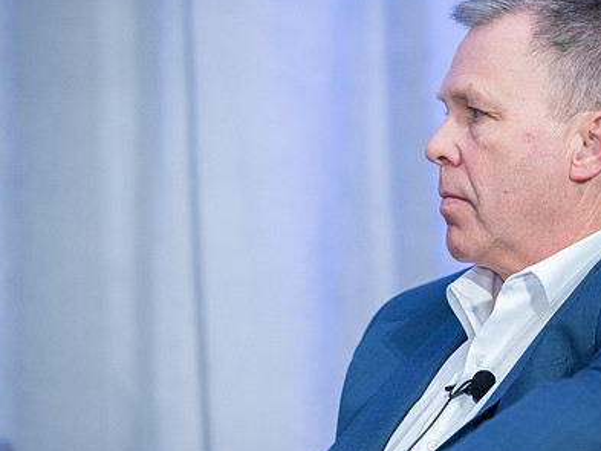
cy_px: 251
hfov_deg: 7.0
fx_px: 4932
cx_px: 431
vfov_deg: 5.2
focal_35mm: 284
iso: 1600
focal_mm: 200
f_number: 4
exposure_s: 1/200
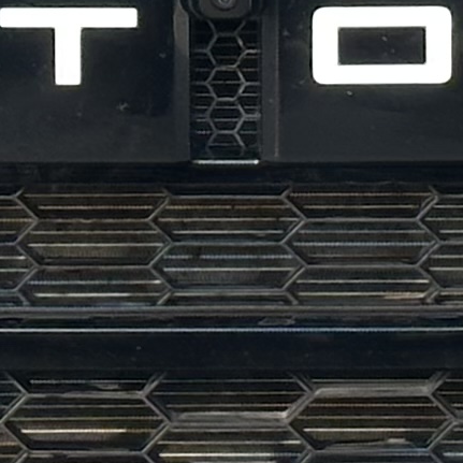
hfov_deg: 4.4
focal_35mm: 397
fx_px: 6008
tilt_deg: -7.1
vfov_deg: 4.4
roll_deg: +0.0
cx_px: 274
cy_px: -122
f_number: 1.78
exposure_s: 1/604
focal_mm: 6.86
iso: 64
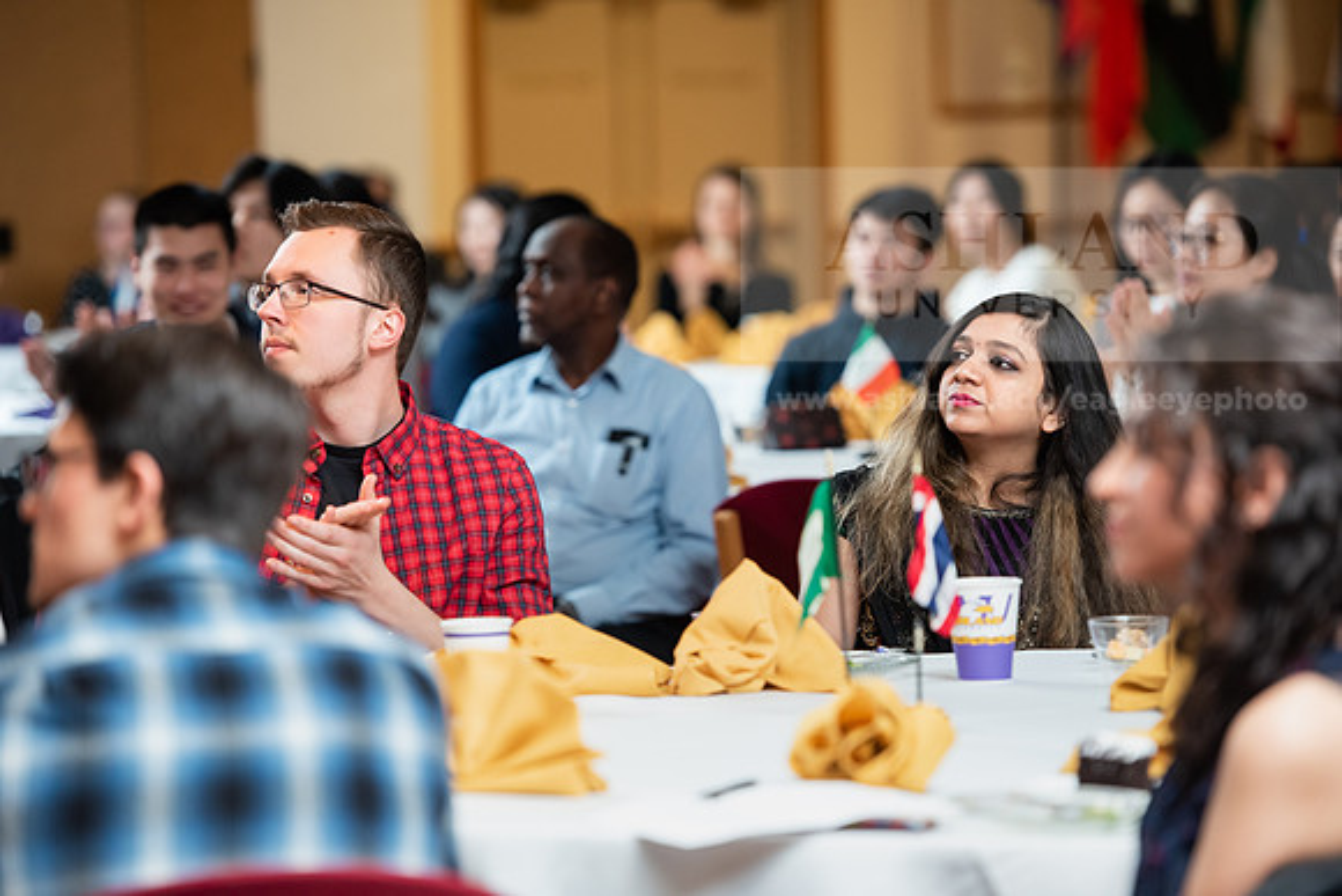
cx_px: 671
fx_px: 5779
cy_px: 448
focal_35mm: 155
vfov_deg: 8.9
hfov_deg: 13.2
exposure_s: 1/200
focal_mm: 155
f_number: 3.2
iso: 1600
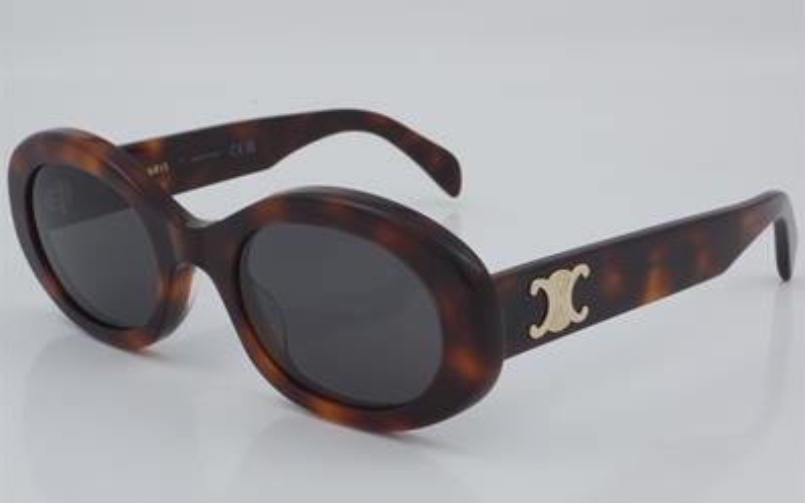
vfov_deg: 16.9
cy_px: 254
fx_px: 1689
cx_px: 404
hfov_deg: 26.8
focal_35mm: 77
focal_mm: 50
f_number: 32
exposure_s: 1/4
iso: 100
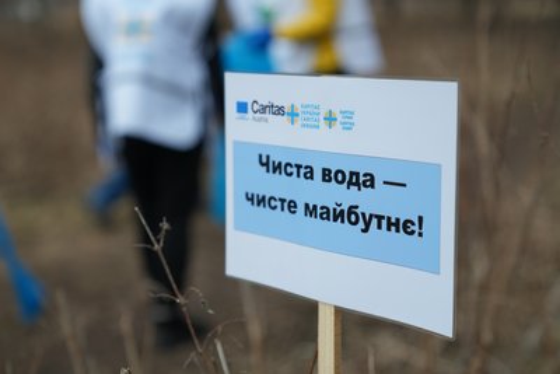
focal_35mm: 66
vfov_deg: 20.6
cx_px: 280
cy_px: 187
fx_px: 1027
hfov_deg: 30.5
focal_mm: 66
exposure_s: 1/125
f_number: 2.8
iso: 250
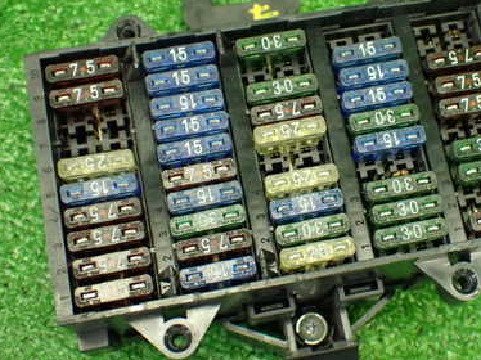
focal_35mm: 61
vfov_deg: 24.0
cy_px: 162
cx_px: 329
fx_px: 847
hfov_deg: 31.4
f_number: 2.7
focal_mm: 6.83
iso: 800
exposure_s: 1/60
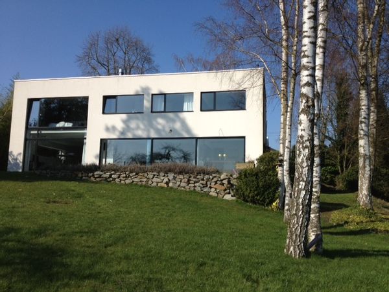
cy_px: 146
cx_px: 194
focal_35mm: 35
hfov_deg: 52.6
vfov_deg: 40.7
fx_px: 393
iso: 50
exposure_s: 1/2208
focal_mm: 4.28
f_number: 2.4
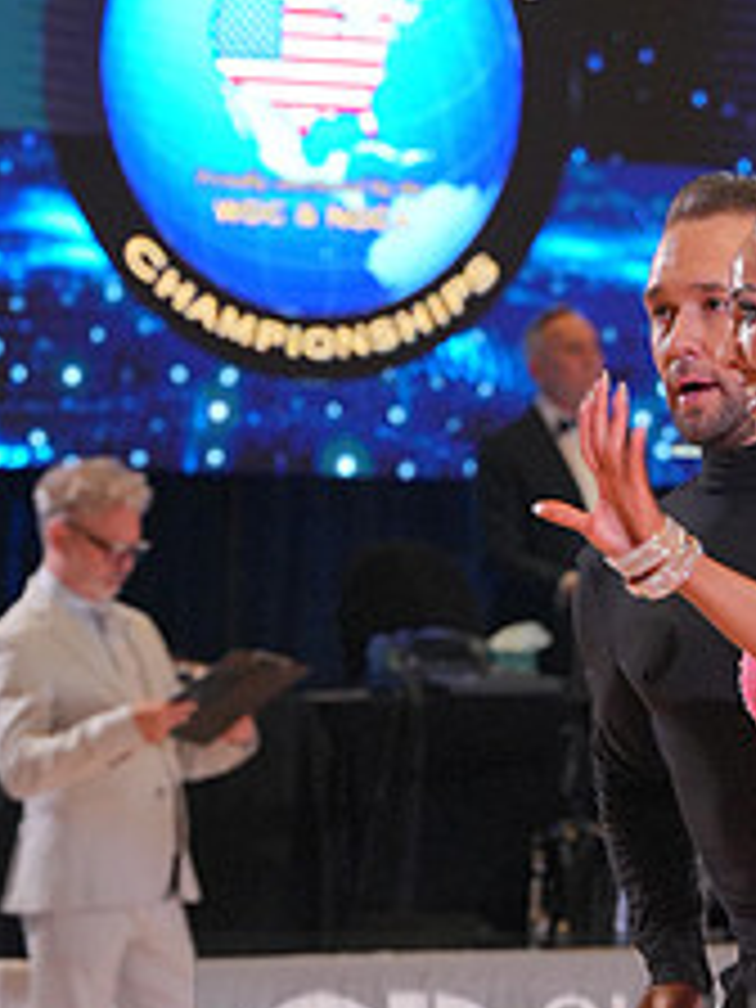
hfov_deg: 5.5
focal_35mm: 269
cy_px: 1084
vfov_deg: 7.3
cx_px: 817
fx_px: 7833
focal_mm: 108
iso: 4000
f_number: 5.6
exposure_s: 1/400
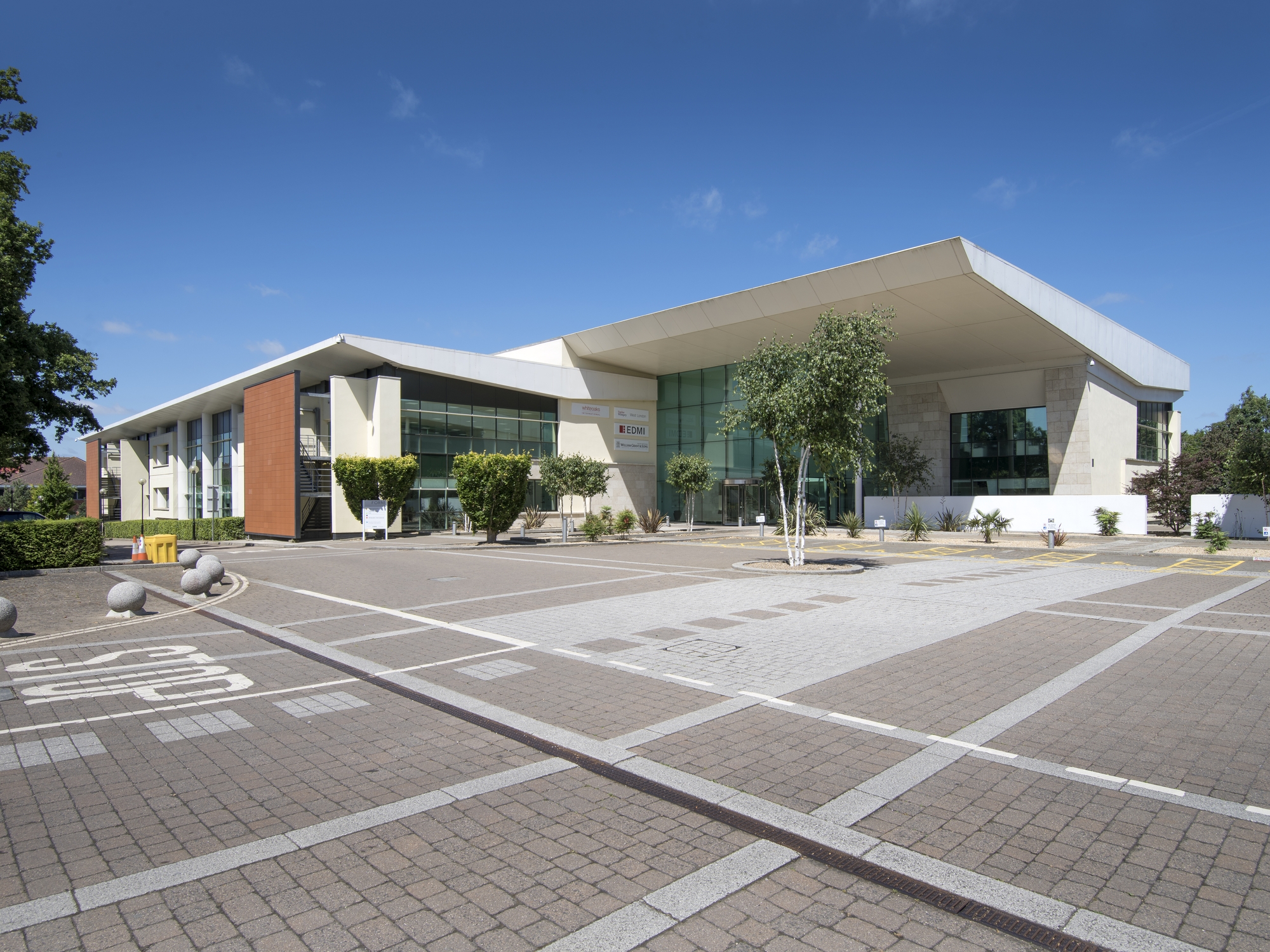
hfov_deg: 84.7
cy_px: 476
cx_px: 635
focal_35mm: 19
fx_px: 697
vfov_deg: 68.7
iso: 100
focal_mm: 25
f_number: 16
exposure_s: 1/60
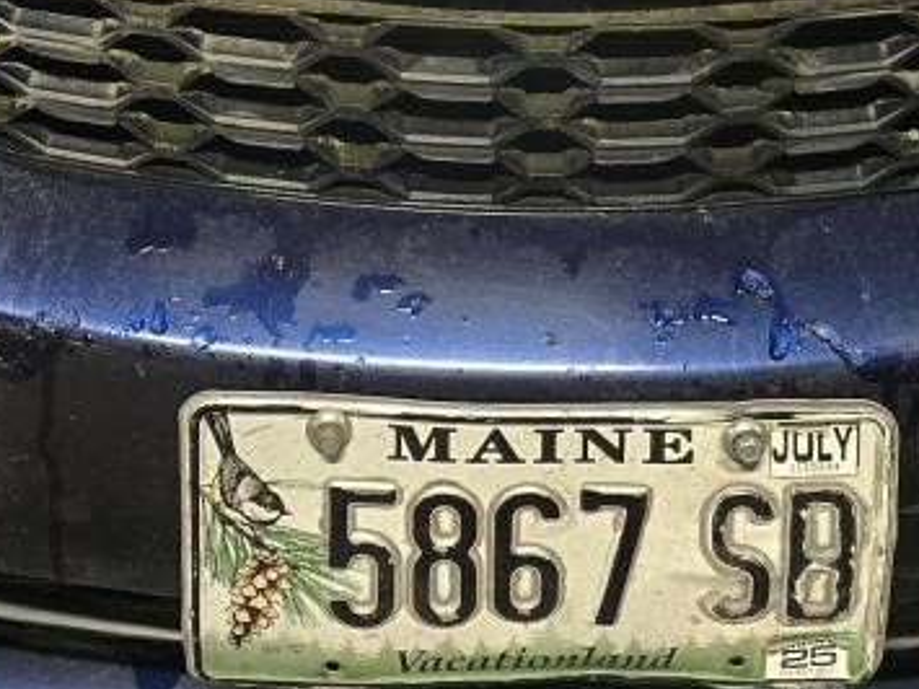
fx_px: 2203
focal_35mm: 83
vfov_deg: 15.4
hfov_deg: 23.6
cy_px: -531
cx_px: 505
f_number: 1.7
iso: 1000
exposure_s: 1/120
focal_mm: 6.3
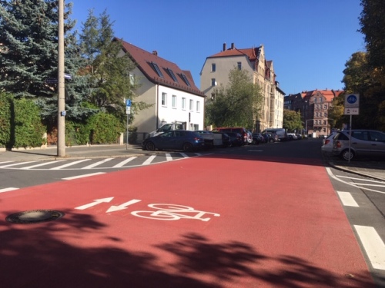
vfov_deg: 48.2
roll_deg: -0.7
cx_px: 192
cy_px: 144
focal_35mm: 29
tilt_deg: -3.3
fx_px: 323
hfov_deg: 61.7
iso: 25
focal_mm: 4.15
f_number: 2.2
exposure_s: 1/1221
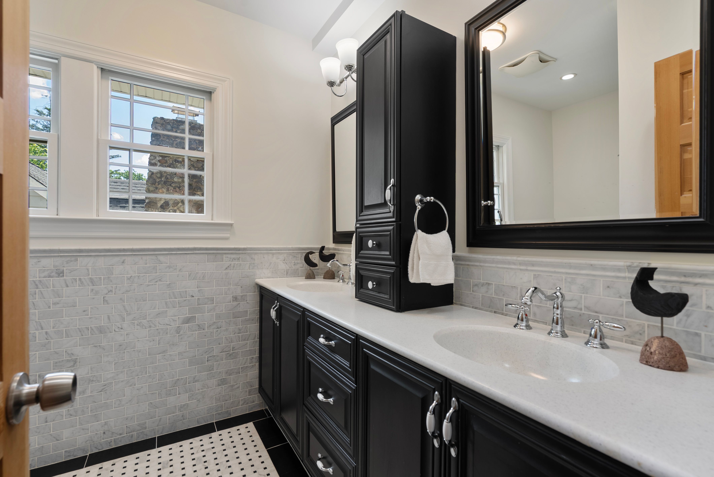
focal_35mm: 16
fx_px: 317
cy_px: 238
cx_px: 357
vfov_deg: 73.8
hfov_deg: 96.7
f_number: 8
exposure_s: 1/4
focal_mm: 16
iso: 200
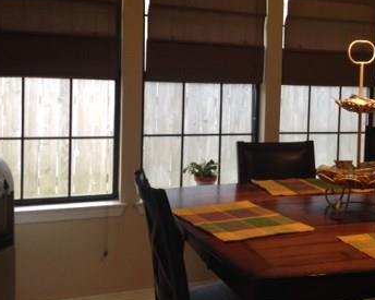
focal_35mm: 60
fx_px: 666
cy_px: 111
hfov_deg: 30.2
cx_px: 335
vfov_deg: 25.3
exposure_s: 1/24
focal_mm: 4.12
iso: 50
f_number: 2.4
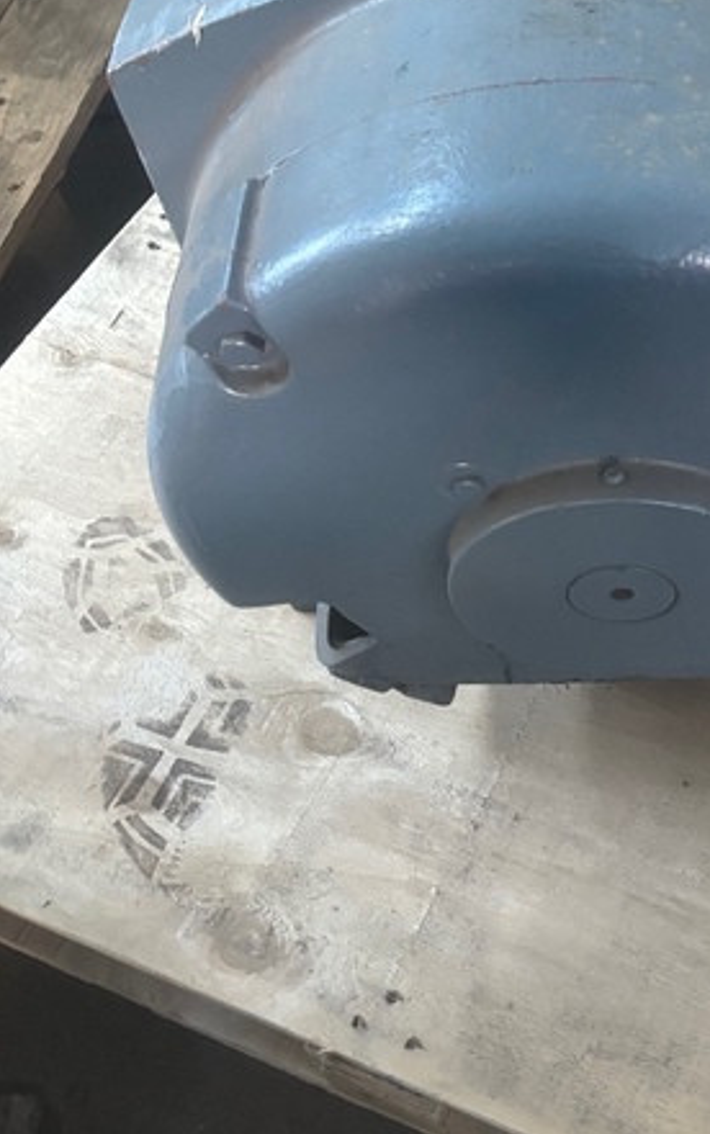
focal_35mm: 50
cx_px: 769
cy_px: 311
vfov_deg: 39.4
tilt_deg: -50.7
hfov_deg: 24.3
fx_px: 1546
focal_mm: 5.96
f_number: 1.6
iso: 500
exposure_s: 1/41
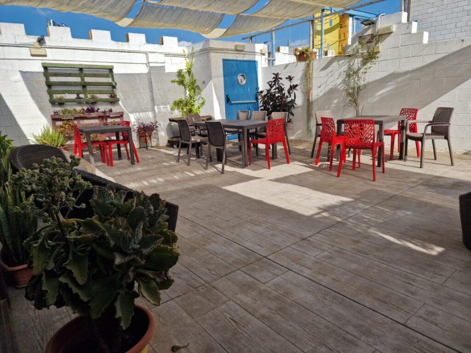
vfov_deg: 58.9
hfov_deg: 73.9
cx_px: 236
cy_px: 176
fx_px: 313
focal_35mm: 23
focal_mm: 6.4
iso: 50
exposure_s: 1/1184
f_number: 1.8
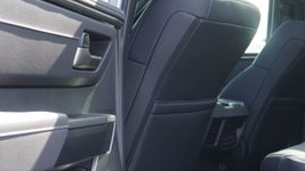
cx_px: 218
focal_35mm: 79
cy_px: 66
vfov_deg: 15.2
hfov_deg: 26.5
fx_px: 641
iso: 100
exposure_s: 1/80
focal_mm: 21
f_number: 4.5
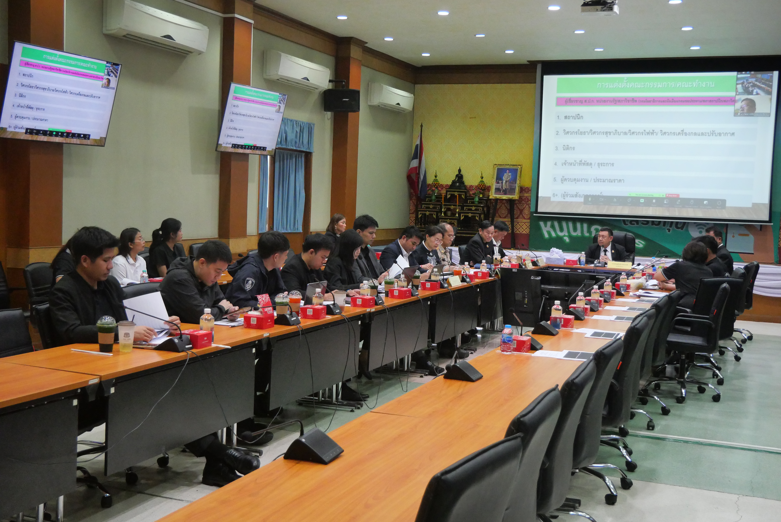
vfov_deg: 32.7
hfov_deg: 47.4
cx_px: 390
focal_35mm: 41
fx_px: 890
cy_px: 261
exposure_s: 1/125
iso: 3200
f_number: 4.5
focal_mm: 20
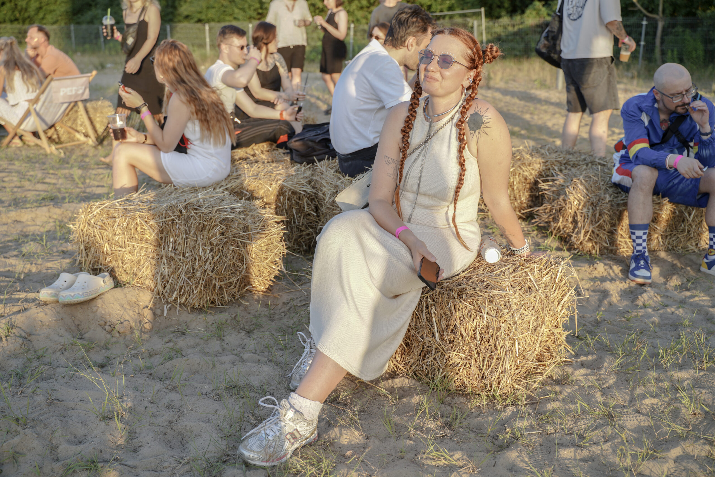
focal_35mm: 37
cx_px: 358
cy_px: 238
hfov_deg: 51.9
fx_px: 735
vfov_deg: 35.9
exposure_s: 1/160
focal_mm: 37
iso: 100
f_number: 3.5
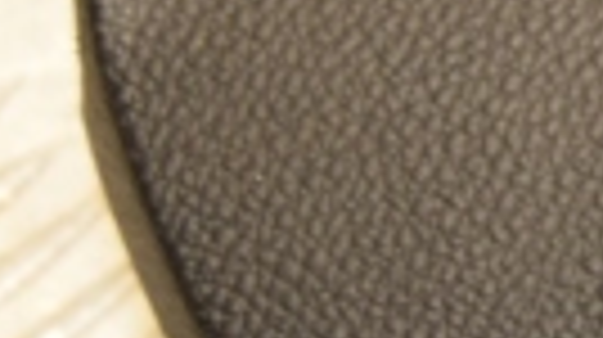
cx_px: 1107
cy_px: 27
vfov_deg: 3.4
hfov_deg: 5.9
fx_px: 5749
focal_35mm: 360
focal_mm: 48
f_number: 4.8
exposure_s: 1/160
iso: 800
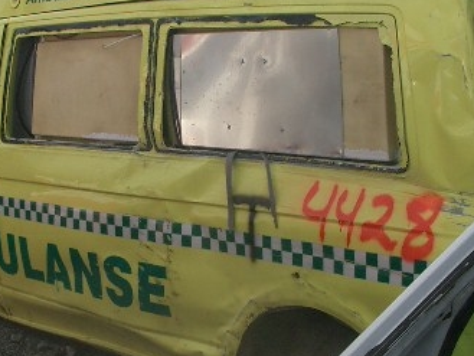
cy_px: 156
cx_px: 176
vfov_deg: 21.6
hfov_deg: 28.4
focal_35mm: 68
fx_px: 931
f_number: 4.3
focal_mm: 5.8
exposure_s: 1/400
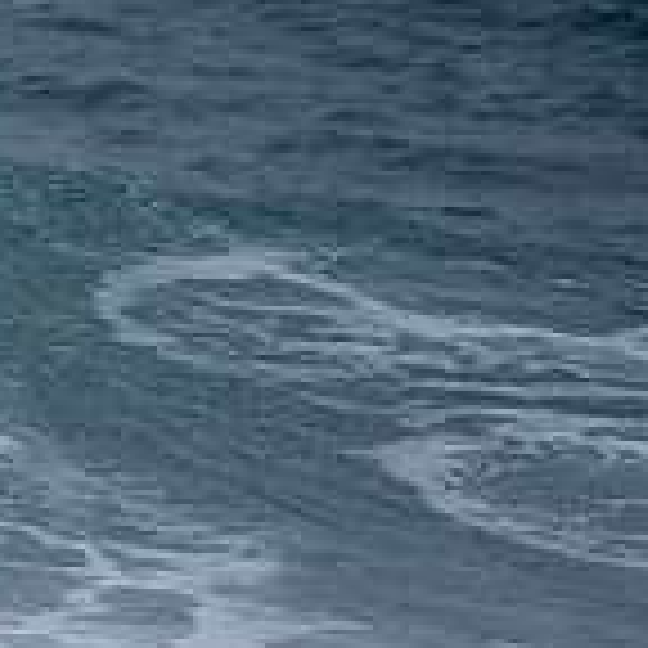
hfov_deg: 0.9
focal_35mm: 1848
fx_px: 39139
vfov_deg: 0.9
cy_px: 286
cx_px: -626
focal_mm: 500
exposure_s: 1/1000
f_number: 5.6
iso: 80
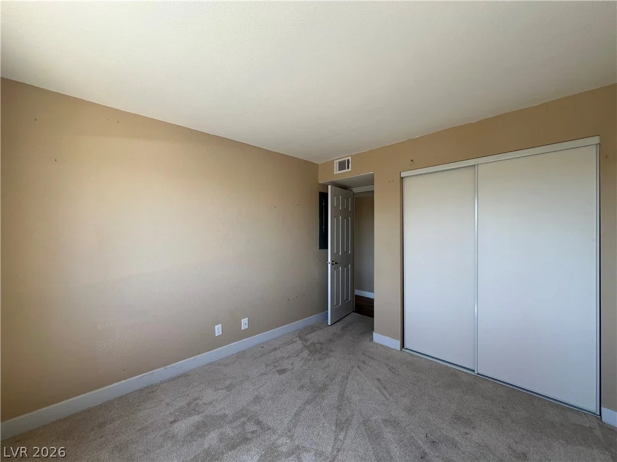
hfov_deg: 106.2
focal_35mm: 13
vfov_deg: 89.9
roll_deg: +0.3
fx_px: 232
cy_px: 231
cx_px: 308
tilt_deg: +0.8
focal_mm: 1.57
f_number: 1.8
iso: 32
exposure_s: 1/99
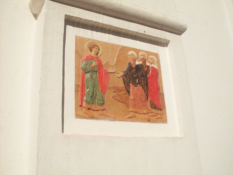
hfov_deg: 49.0
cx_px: 116
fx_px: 256
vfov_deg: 37.7
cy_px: 88
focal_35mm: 38
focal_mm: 6.3
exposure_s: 1/2000
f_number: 8.4
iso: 400
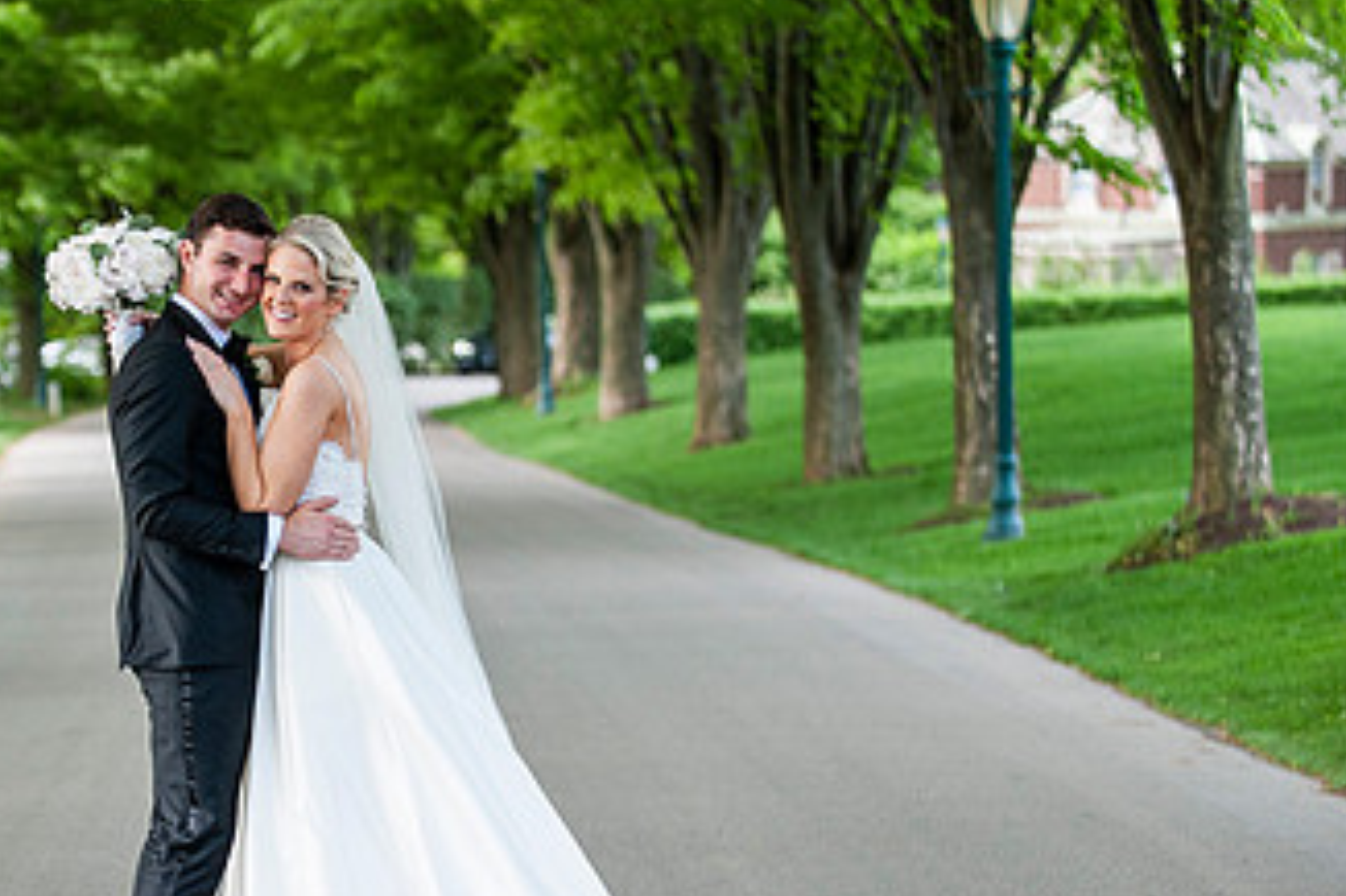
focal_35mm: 160
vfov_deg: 8.6
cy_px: 524
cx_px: 285
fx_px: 5979
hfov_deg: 12.8
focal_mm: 90
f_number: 2.8
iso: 640
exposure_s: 1/1000
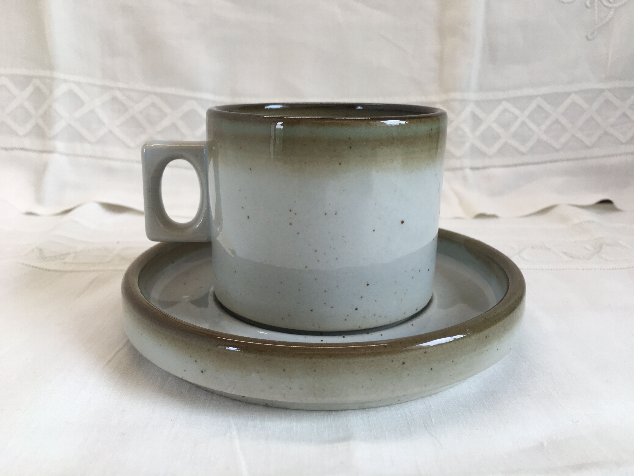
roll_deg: -0.9
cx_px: 317
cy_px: 238
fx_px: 531
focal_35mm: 29
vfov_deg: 48.2
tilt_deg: -15.4
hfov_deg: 61.7
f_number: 2.2
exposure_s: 1/100
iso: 40
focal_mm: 4.15
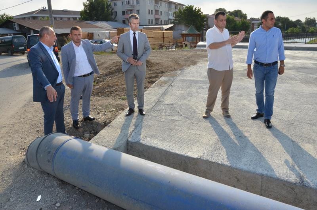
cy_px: 105
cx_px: 158
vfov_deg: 47.7
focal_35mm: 27
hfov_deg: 67.5
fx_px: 237
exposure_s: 1/250
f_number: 22
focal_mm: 18
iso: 1000
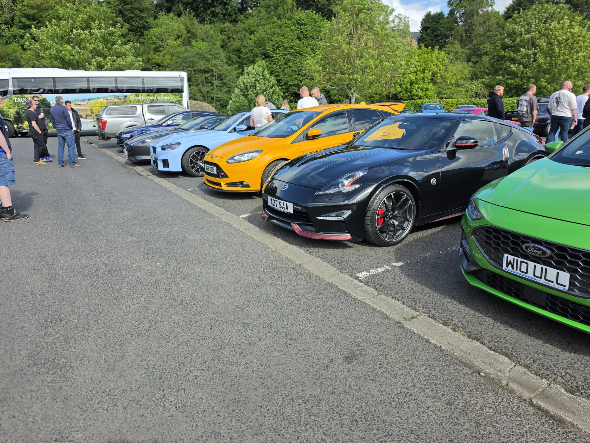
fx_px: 409
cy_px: 213
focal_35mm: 24
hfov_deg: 71.6
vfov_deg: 56.8
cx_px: 287
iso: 64
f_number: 1.4
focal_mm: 6.5
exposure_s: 1/3798
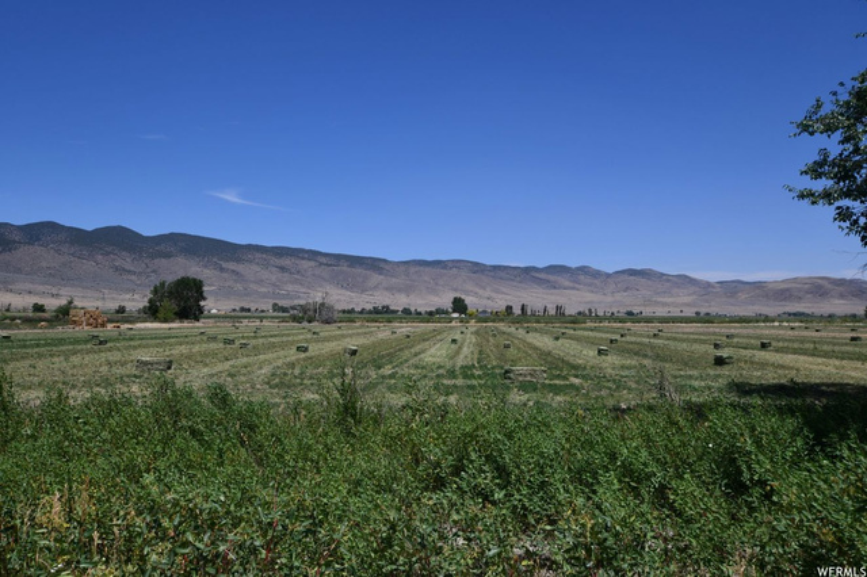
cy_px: 288
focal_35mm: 30
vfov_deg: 43.6
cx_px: 434
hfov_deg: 62.0
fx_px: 722
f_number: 9
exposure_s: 1/320
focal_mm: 20
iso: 100
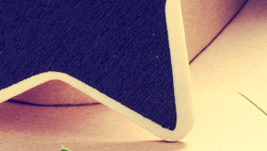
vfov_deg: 5.5
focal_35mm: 221
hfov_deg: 9.7
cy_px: -62
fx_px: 1566
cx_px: 71
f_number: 11
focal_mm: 35
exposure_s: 1/100
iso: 200
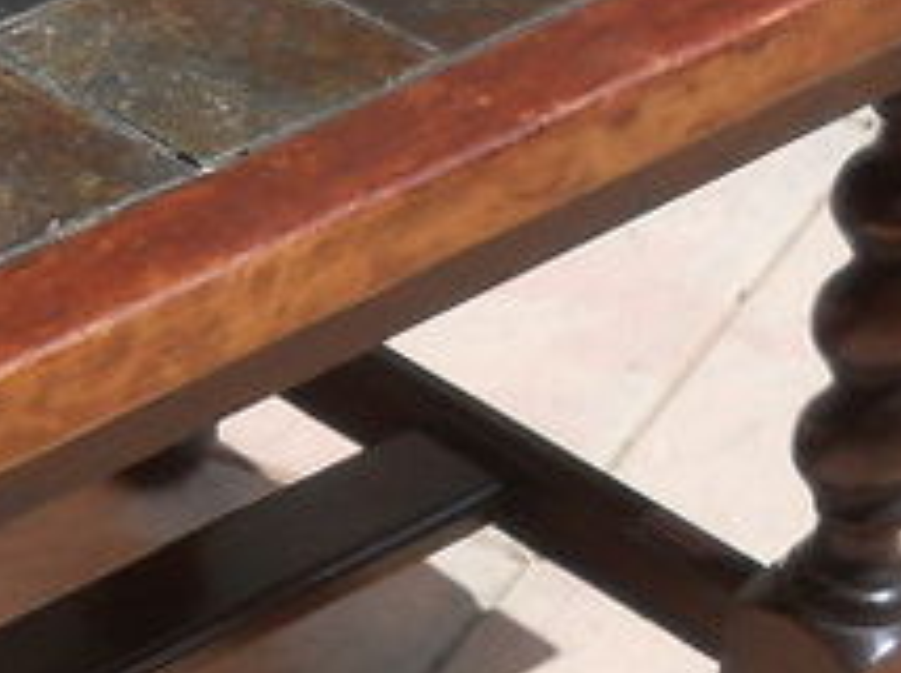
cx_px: -341
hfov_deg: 10.1
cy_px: 509
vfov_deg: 7.7
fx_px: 4992
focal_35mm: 192
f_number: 5.5
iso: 80
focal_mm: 6.72
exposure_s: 1/500
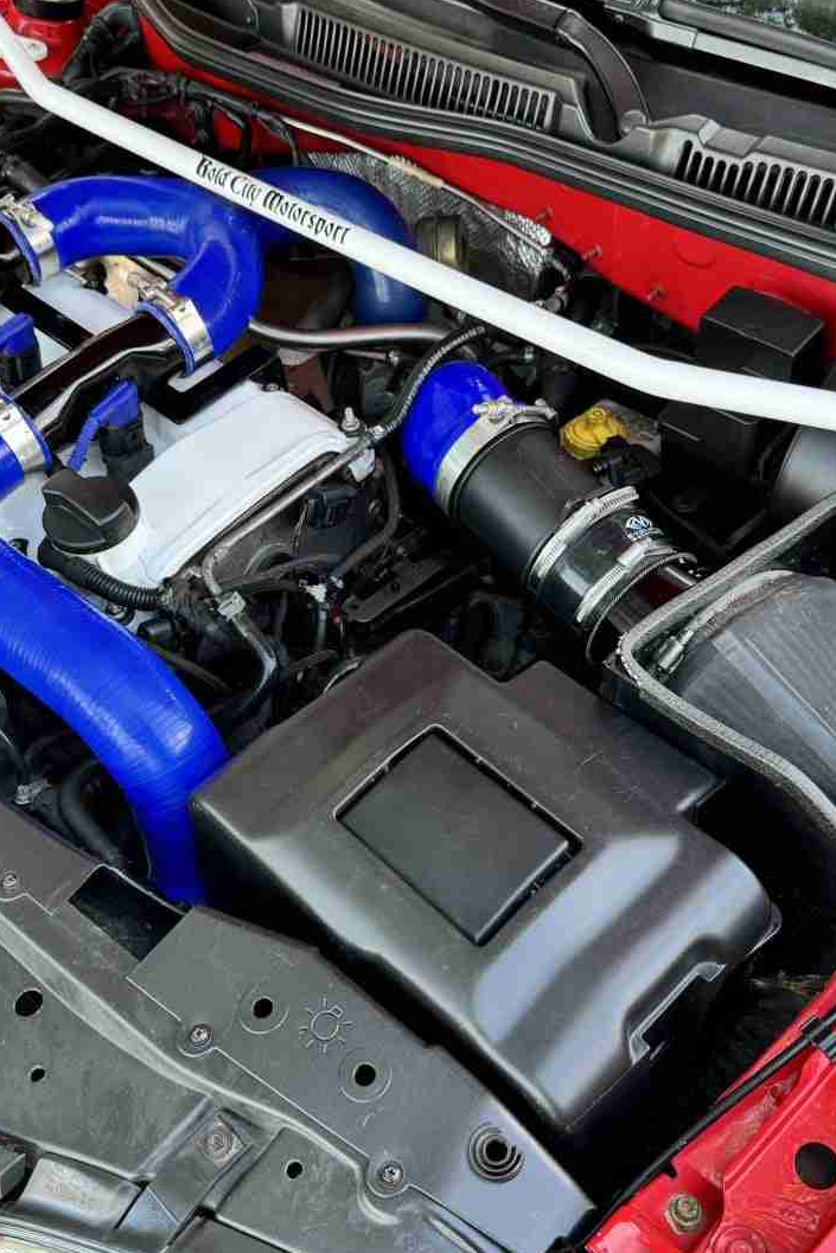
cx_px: 422
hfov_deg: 38.9
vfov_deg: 55.8
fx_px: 1184
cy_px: 637
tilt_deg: -45.4
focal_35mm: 34
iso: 100
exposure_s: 1/121
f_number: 1.78
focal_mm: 6.76
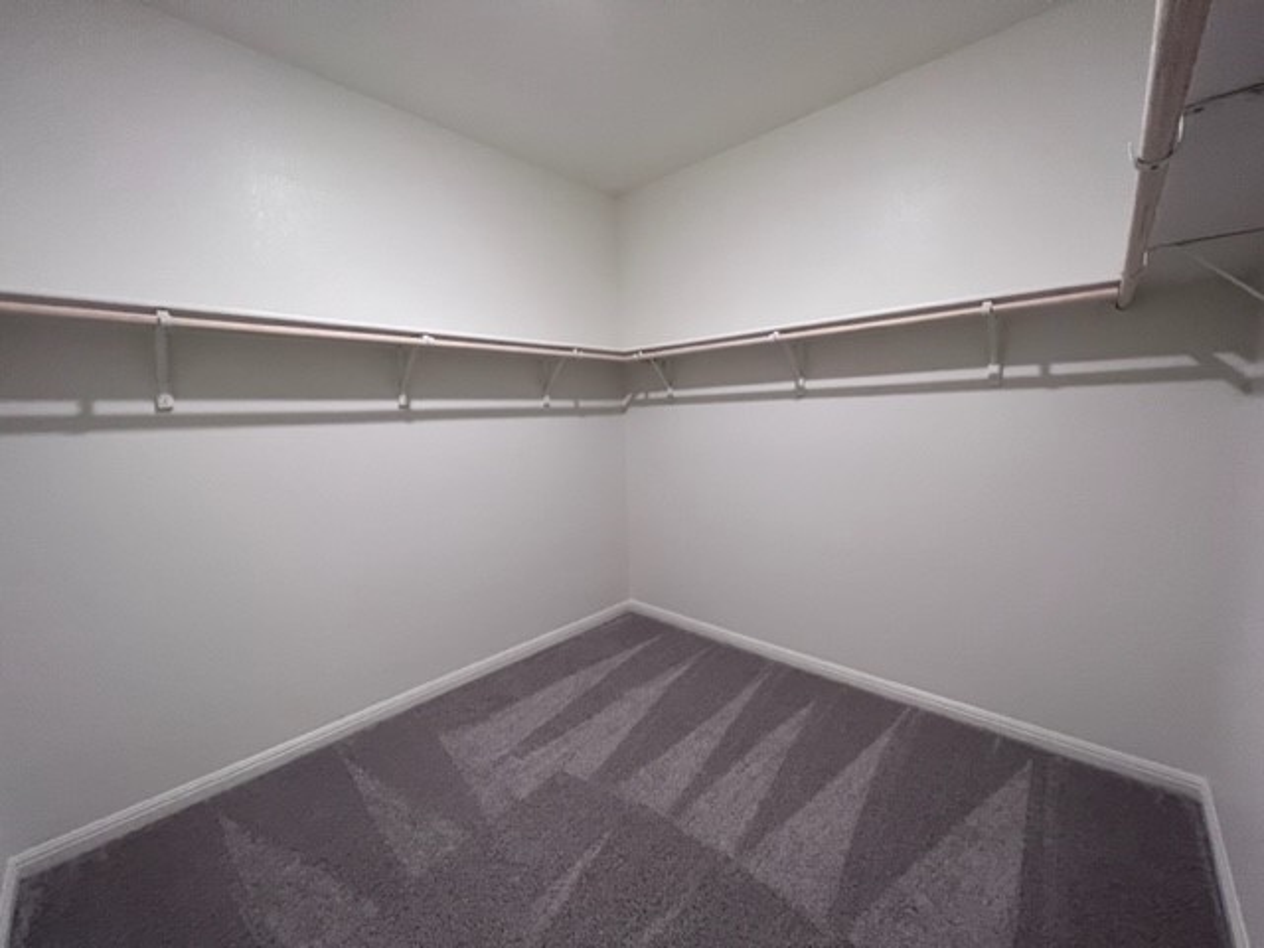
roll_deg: +2.3
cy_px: 474
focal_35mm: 13
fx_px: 475
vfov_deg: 89.9
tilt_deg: -6.6
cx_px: 632
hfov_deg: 106.2
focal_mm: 1.57
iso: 250
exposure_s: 1/60
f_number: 1.8
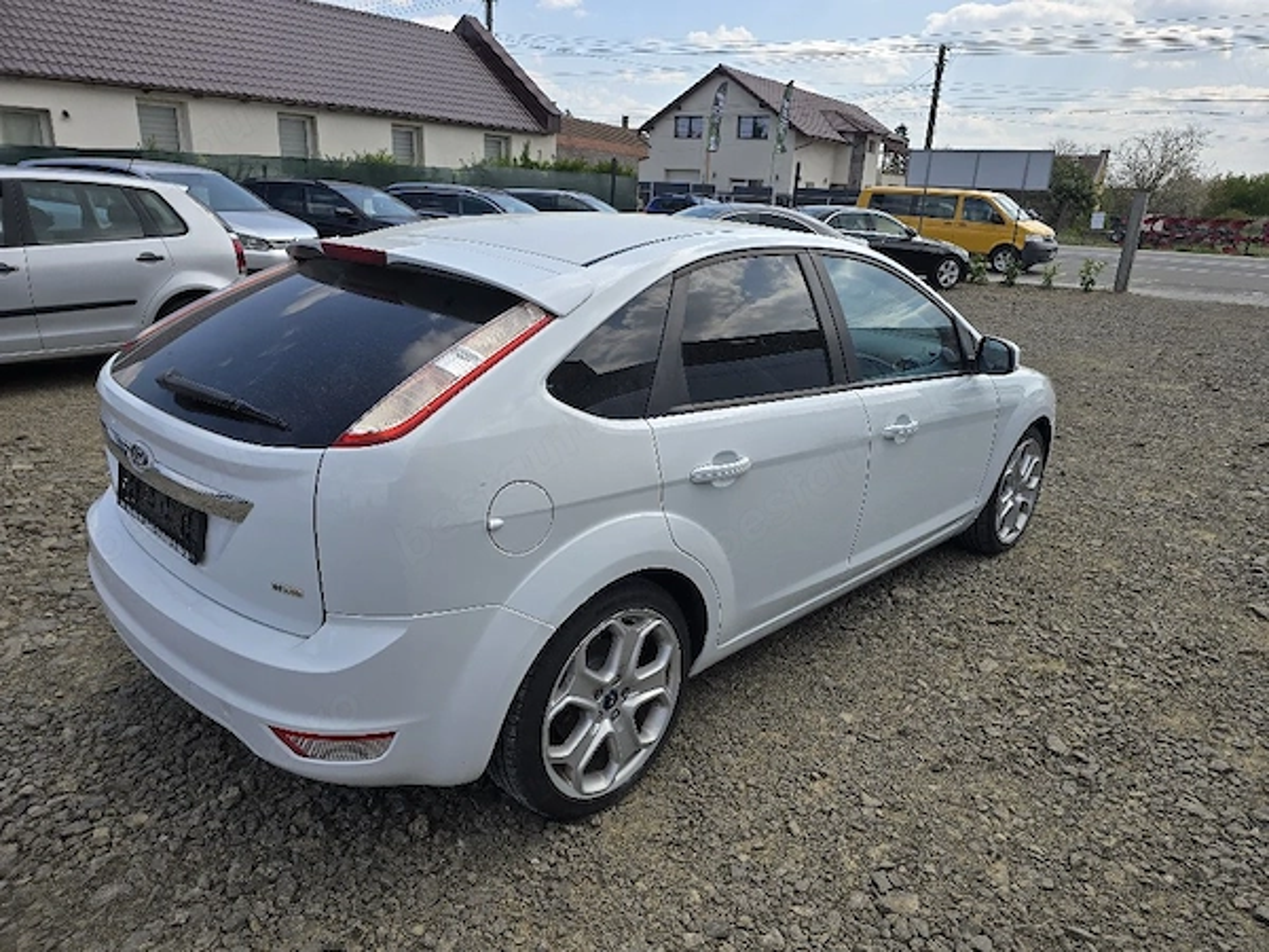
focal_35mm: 23
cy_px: 476
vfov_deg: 58.9
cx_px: 634
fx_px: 843
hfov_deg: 73.9
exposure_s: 1/556
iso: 12
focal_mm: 6.3
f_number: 1.7
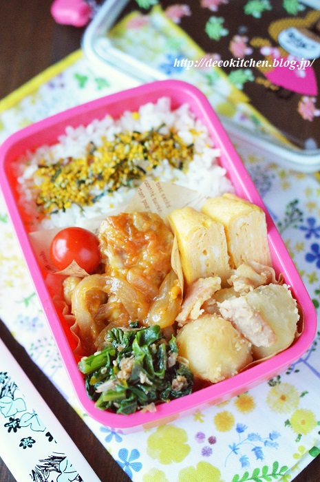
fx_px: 802
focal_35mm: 60
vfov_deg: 33.4
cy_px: 241
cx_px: 160
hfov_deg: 22.6
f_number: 3
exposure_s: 1/15
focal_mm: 40
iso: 6400
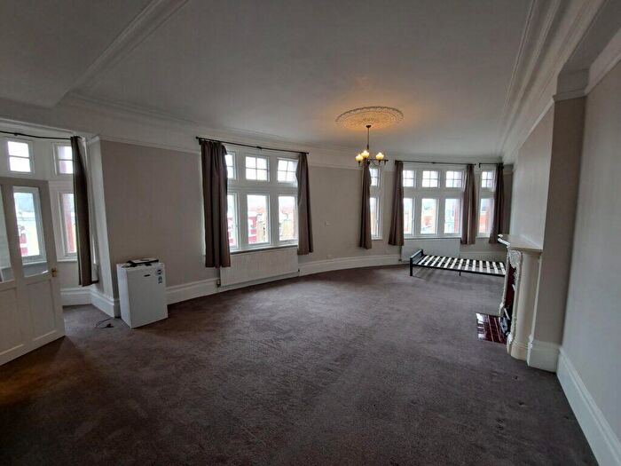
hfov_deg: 106.2
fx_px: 233
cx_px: 310
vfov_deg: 89.9
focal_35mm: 13
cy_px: 233
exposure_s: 1/50
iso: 50
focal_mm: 1.74
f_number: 2.2
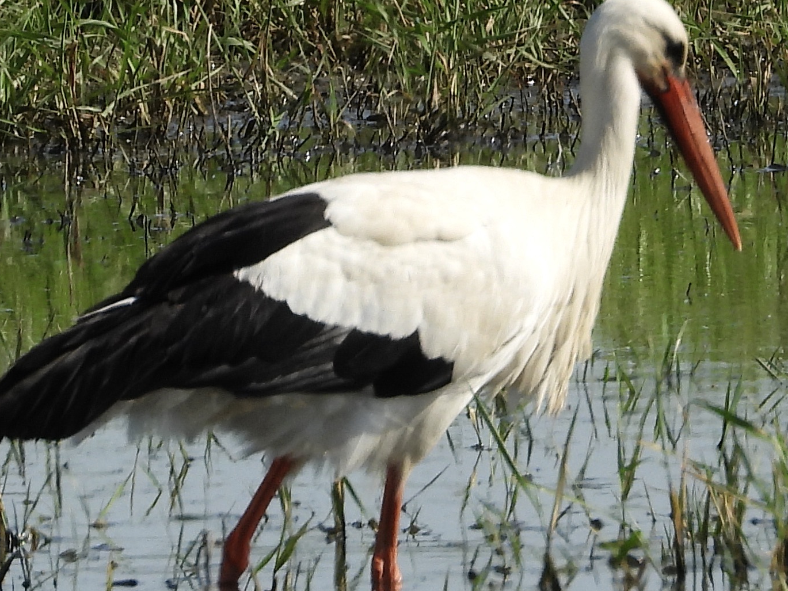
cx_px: 353
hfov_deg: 1.0
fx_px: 43164
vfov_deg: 0.8
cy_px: 350
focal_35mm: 1896
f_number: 5.6
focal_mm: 198
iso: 100
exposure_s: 1/640
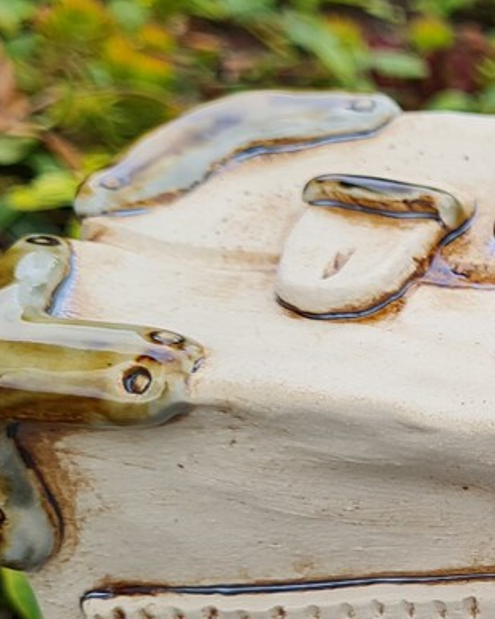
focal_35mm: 95
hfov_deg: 14.7
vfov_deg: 20.0
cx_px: 804
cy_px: 481
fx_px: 1740
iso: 50
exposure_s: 1/548
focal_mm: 5.4
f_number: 1.8
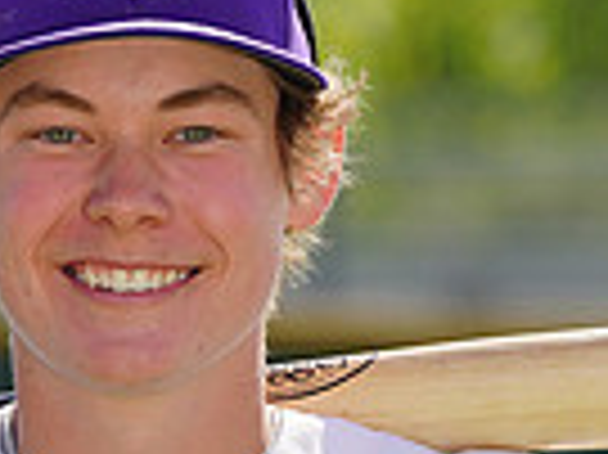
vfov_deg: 1.6
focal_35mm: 900
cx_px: 279
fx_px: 15794
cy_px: 589
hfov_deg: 2.2
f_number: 8
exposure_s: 1/250
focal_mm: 218
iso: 100
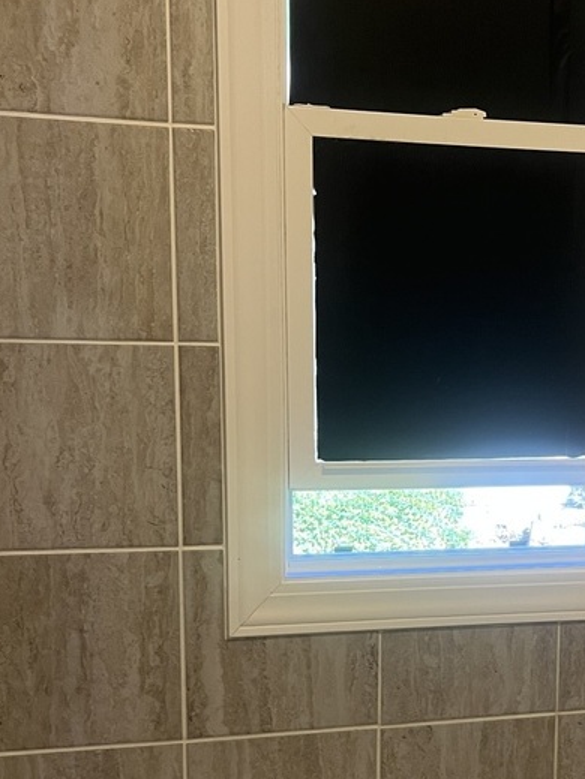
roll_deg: -1.4
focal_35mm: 54
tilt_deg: -9.2
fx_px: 1217
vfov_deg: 35.1
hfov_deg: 26.3
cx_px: 501
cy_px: 536
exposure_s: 1/60
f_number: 1.6
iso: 100
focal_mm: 5.1
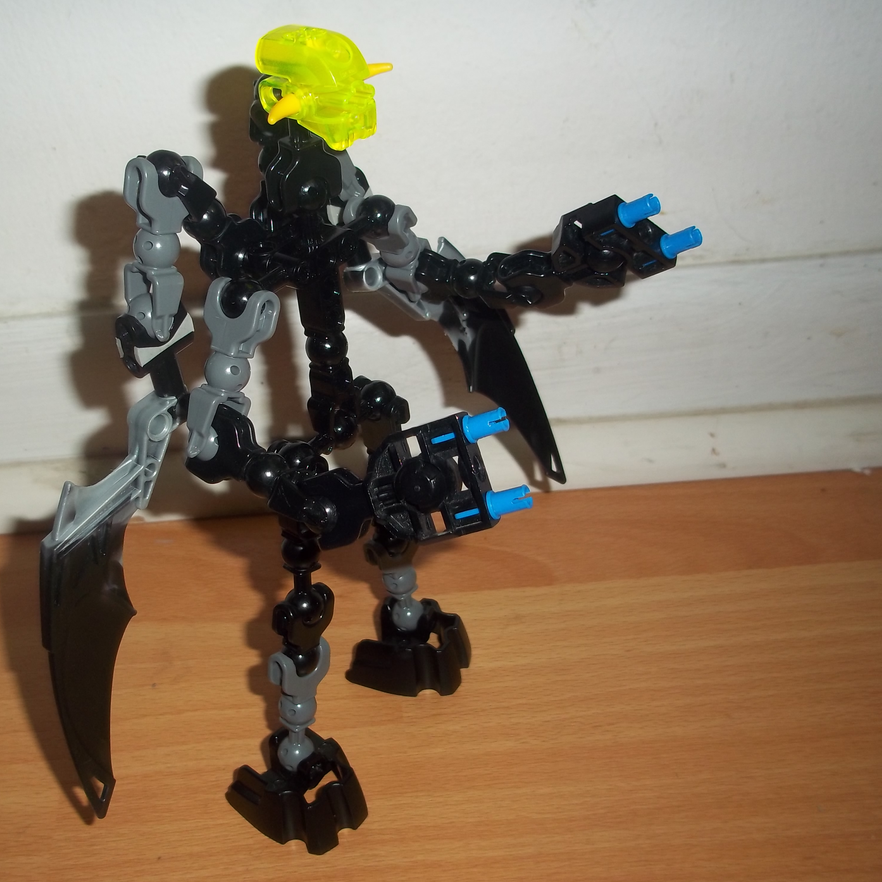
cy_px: 441
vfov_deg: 39.2
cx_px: 344
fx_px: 1240
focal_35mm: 43
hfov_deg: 39.0
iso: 80
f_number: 3.1
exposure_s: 1/30
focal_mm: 6.5
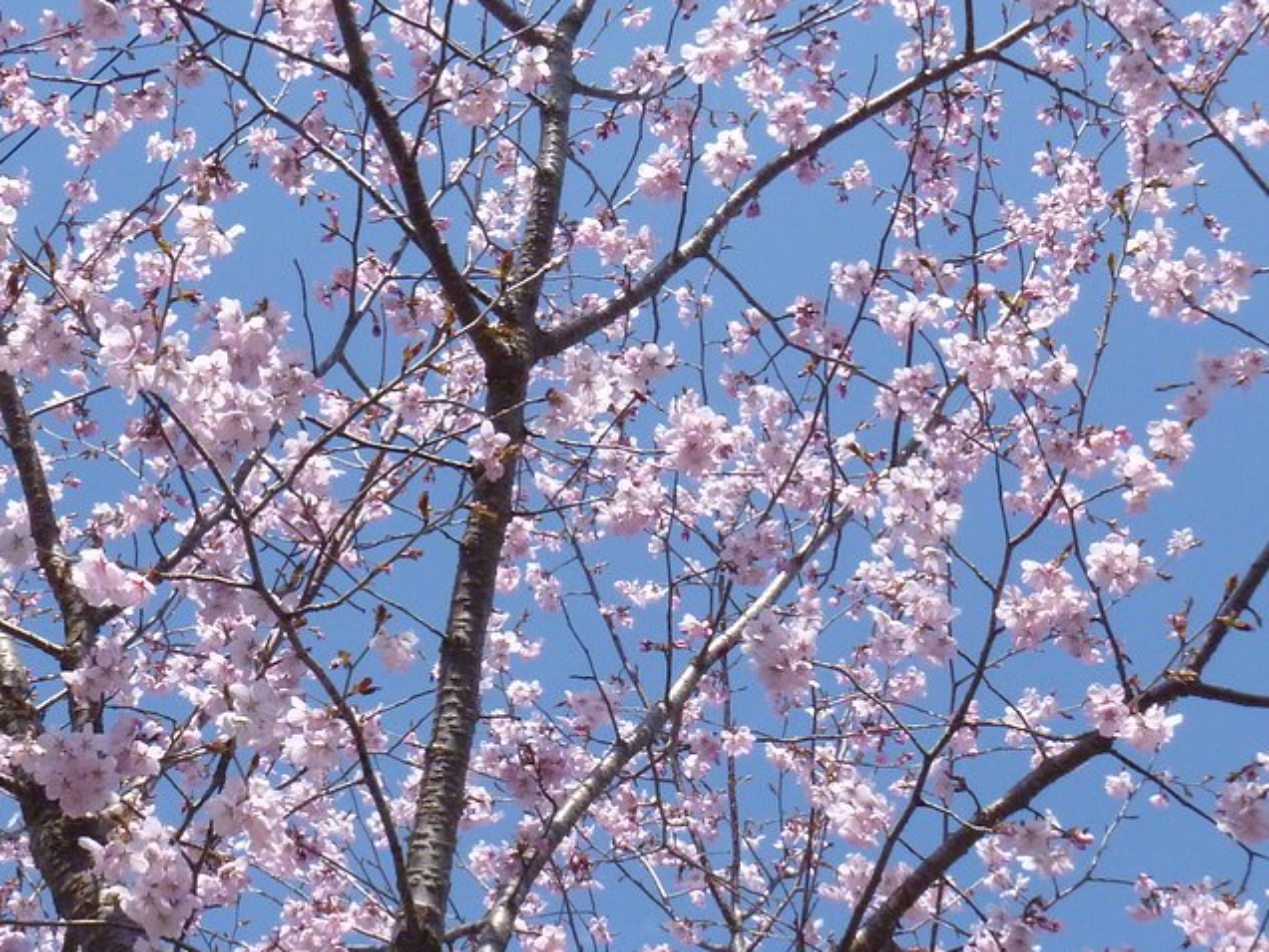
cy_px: 421
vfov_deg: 22.2
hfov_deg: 29.2
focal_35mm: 66
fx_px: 2420
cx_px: 439
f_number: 5.6
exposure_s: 1/1300
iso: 400
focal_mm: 7.2
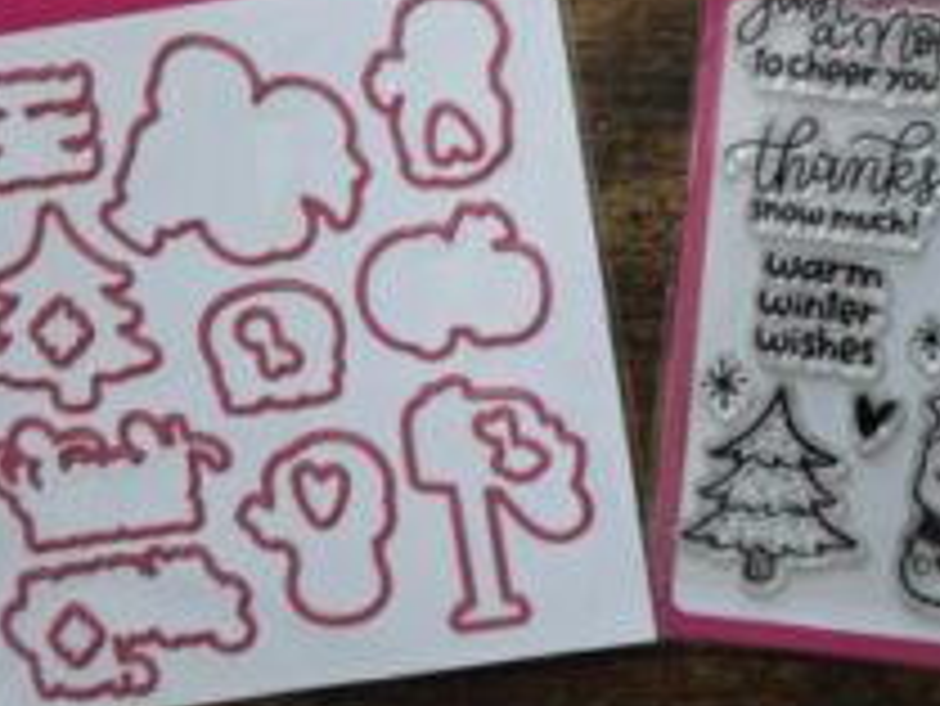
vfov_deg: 32.3
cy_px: 171
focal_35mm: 44
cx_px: 652
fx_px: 1196
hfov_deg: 42.2
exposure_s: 1/100
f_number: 1.8
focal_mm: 5.4
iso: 1250
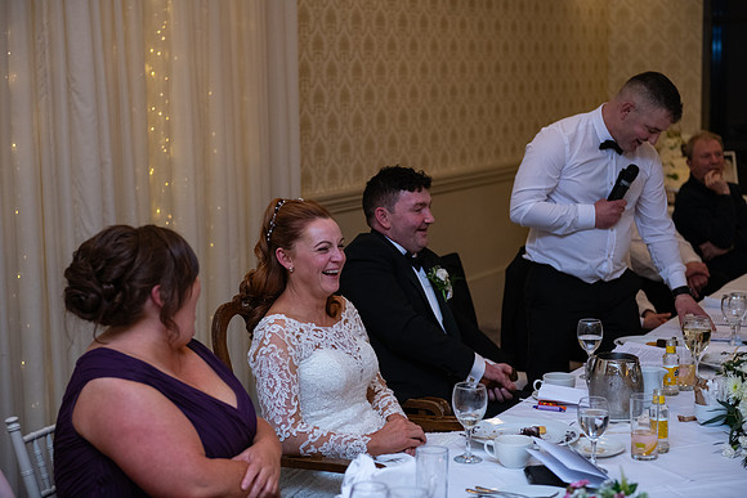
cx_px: 374
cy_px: 249
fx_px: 1453
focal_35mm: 70
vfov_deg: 19.5
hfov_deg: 28.8
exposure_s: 1/160
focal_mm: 70
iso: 1000
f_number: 3.5
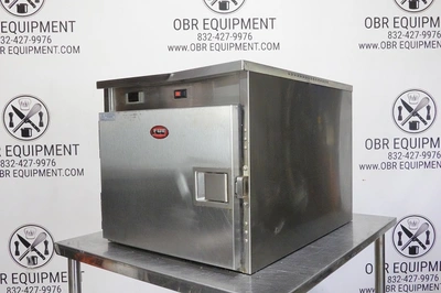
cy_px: 146
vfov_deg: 38.8
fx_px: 416
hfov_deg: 55.8
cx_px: 220
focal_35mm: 34
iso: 3200
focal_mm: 12.51
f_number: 10
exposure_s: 1/40
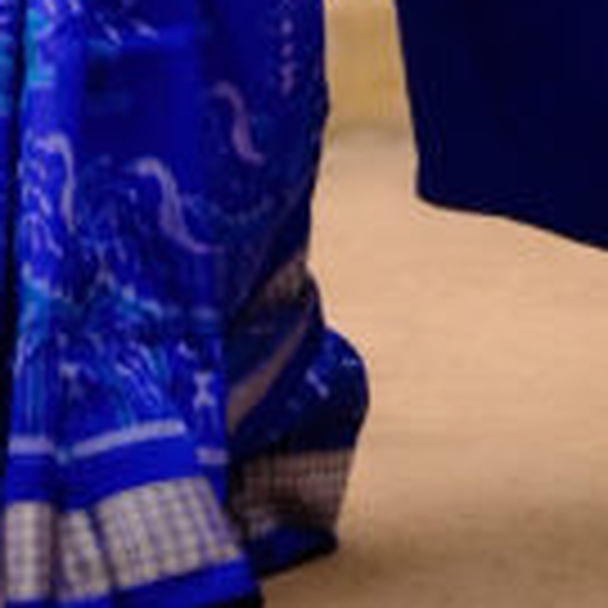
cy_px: -1171
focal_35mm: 341
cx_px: 212
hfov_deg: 5.1
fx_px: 6776
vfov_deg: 4.9
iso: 640
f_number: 2
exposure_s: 1/200
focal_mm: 40
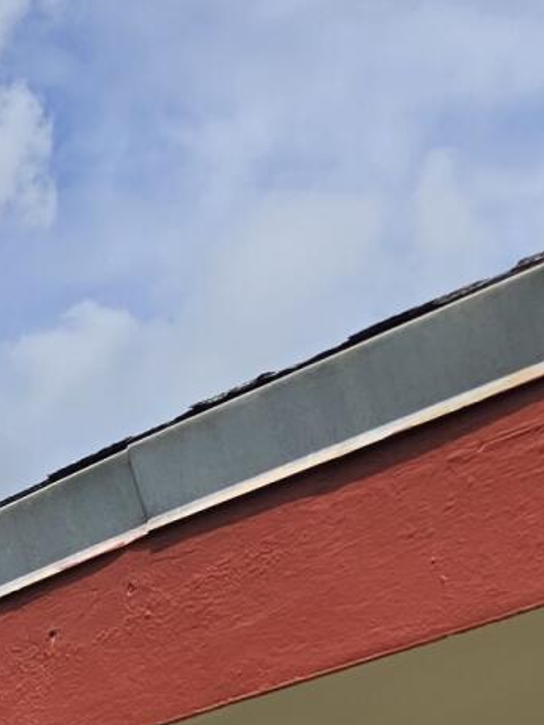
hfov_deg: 9.6
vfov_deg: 11.5
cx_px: -293
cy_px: 1570
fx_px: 3143
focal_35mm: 150
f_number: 1.4
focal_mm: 6.5
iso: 40
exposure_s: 1/7939
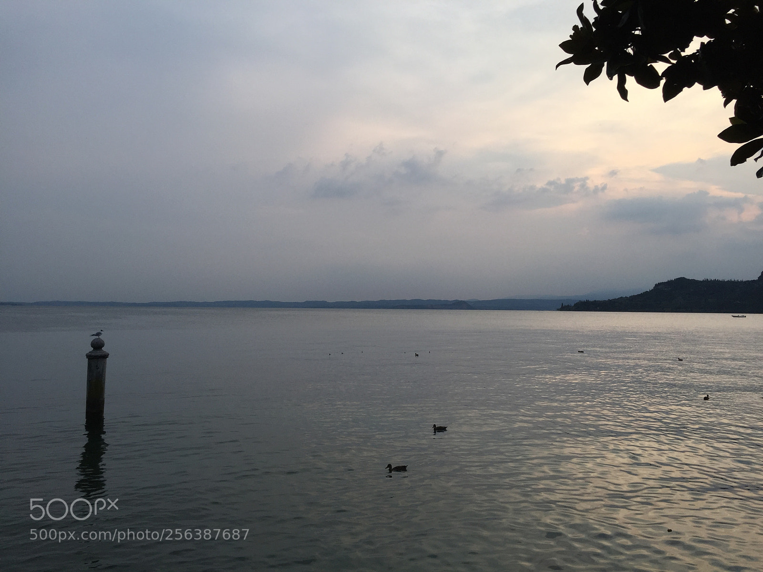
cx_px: 382
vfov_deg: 48.2
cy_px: 286
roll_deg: -2.0
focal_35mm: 29
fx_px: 639
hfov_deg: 61.7
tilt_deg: +2.7
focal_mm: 4.15
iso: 32
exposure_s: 1/542
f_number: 2.2
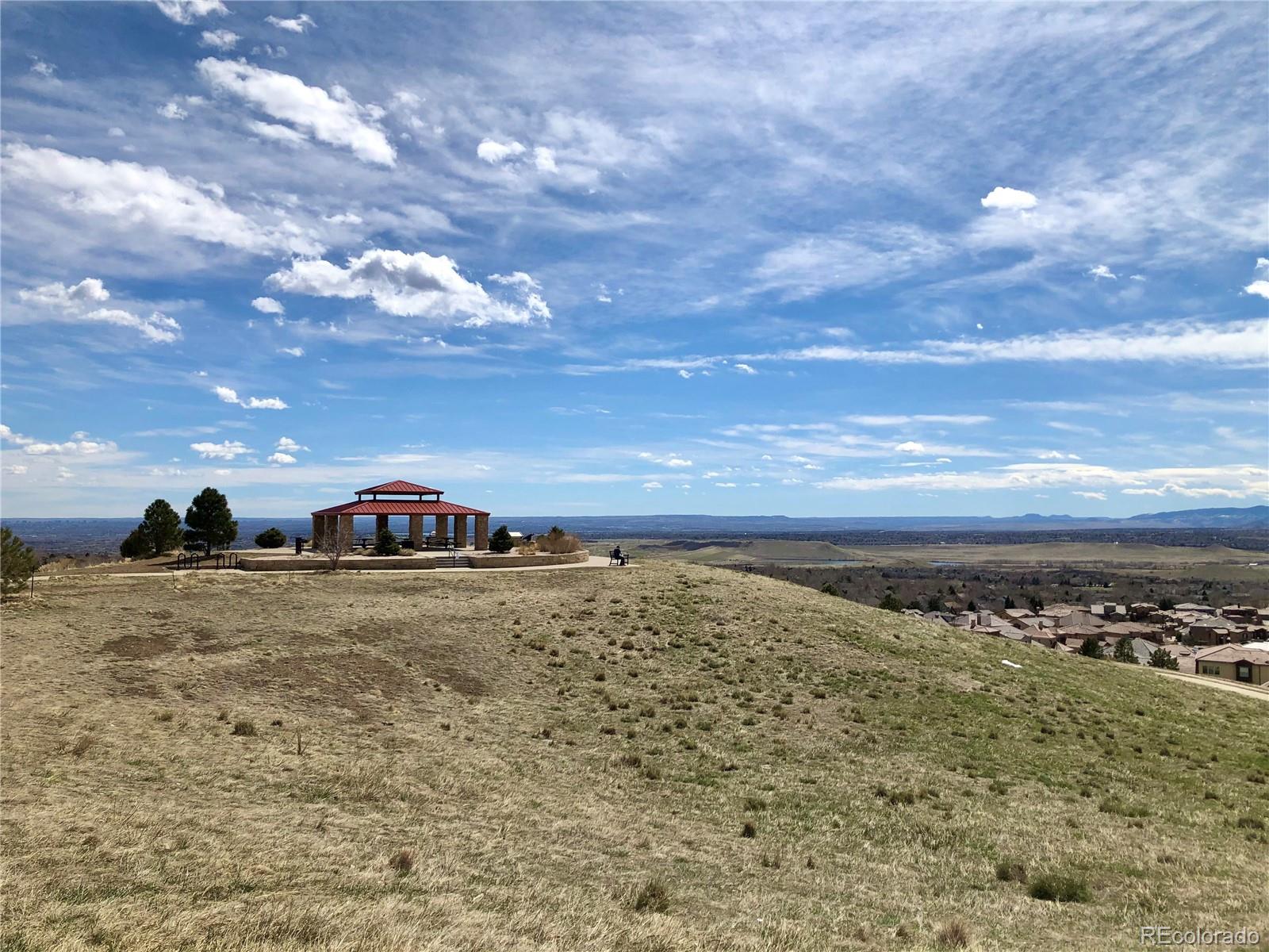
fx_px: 1026
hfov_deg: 63.4
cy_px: 476
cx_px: 634
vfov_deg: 49.7
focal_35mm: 28
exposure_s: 1/4808
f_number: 1.8
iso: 20
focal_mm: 3.99
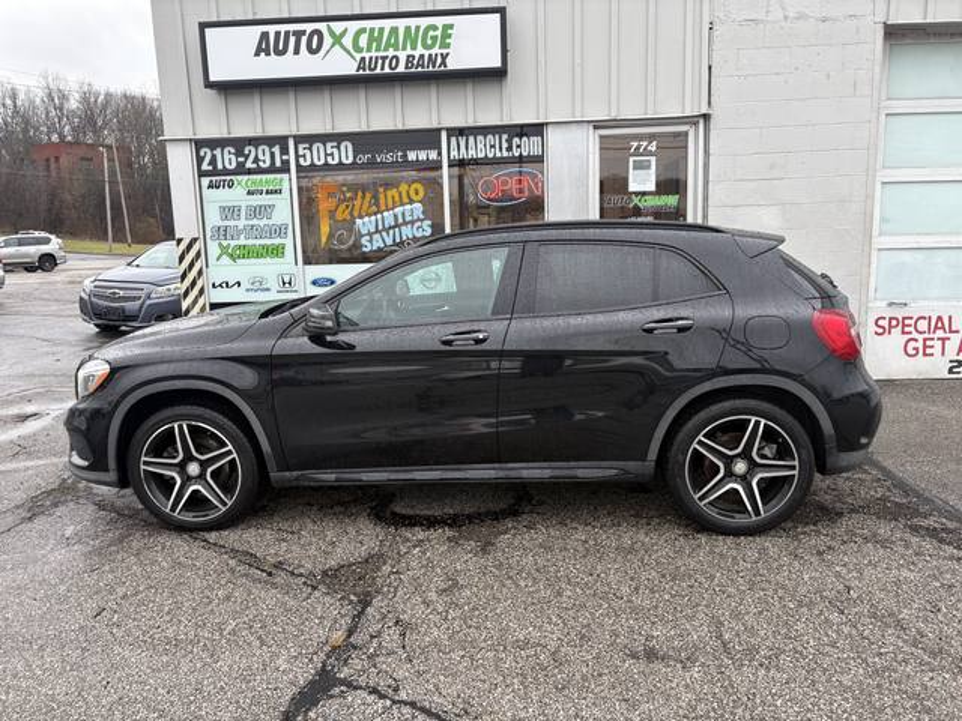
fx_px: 723
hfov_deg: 67.3
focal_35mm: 26
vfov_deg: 53.1
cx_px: 481
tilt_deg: -8.3
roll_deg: +1.7
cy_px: 360
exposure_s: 1/121
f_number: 1.6
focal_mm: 5.96
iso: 50
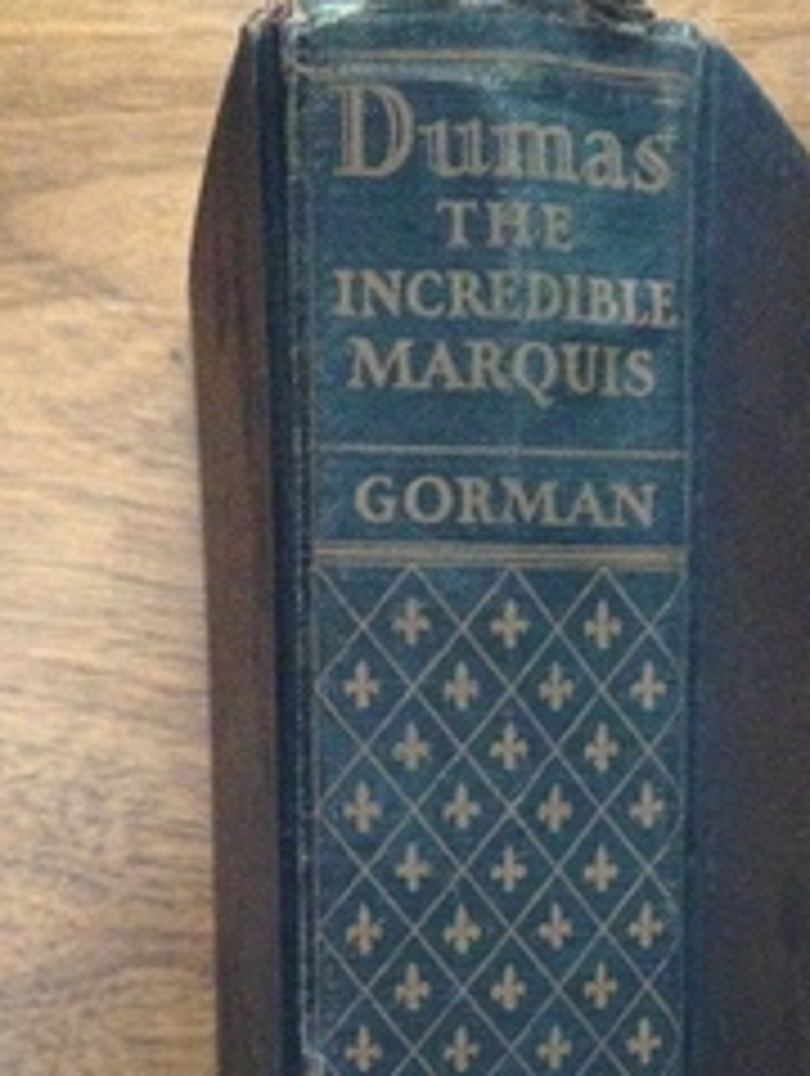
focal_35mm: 62
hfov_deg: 23.6
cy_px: 927
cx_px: 513
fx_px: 1929
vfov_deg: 30.1
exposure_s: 1/15
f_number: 2.4
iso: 800
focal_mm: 4.28
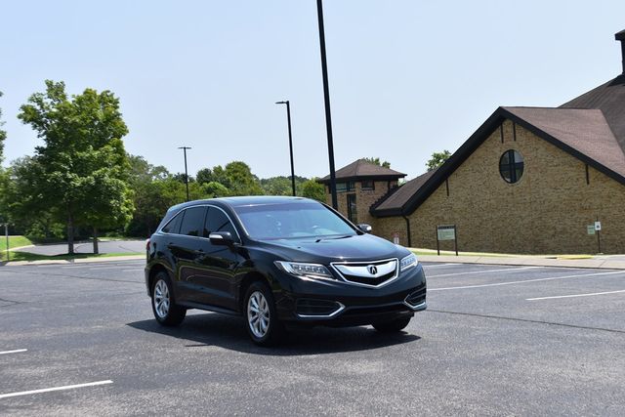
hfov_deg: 33.4
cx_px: 312
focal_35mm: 60
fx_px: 1042
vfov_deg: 22.6
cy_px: 208
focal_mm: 40
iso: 100
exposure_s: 1/250
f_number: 8
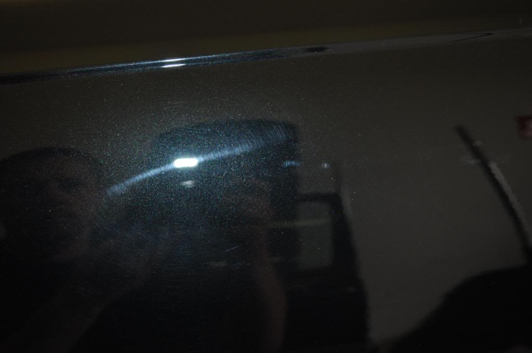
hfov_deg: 45.0
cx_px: 266
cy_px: 176
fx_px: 642
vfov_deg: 30.8
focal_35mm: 44
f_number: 4.5
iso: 400
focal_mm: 29
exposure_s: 1/60
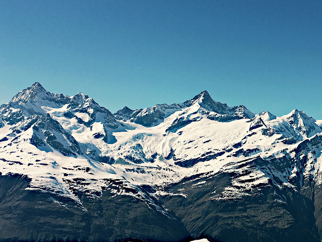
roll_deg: -2.9
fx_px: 502
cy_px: 144
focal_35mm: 54
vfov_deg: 27.0
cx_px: 278
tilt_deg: -0.9
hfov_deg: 34.0
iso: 25
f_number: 2.2
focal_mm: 4.15
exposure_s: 1/5917
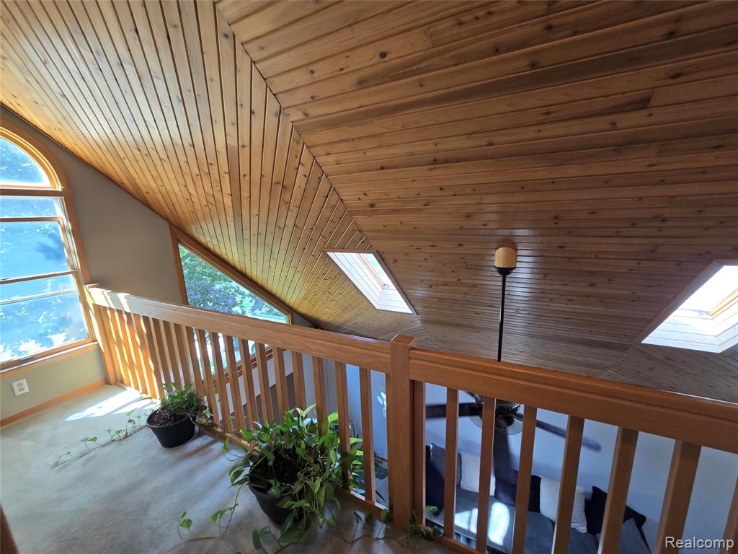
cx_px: 369
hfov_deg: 106.2
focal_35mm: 13
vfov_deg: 89.9
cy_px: 277
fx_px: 277
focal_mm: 2.2
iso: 160
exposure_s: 1/60
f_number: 2.2
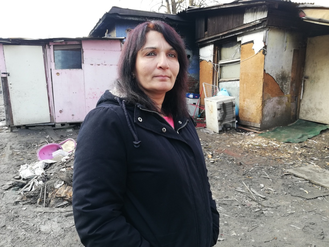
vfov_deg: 53.1
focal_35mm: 26
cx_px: 164
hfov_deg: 67.3
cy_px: 124
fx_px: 247
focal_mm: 3.81
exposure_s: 1/100
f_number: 2.2
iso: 64
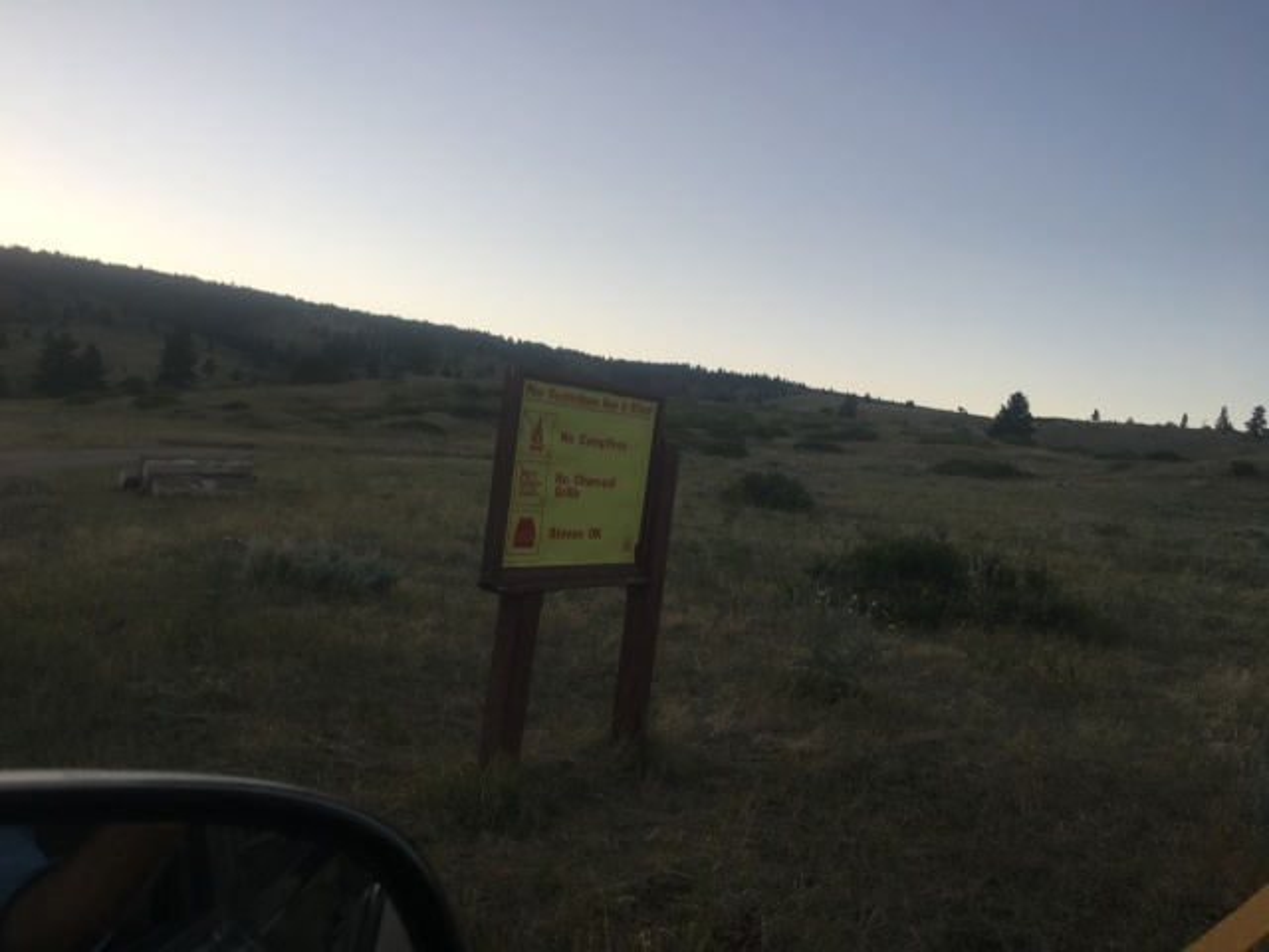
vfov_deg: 48.2
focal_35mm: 29
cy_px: 476
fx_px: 1063
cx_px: 634
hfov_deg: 61.7
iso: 25
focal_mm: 4.15
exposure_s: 1/265
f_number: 2.2
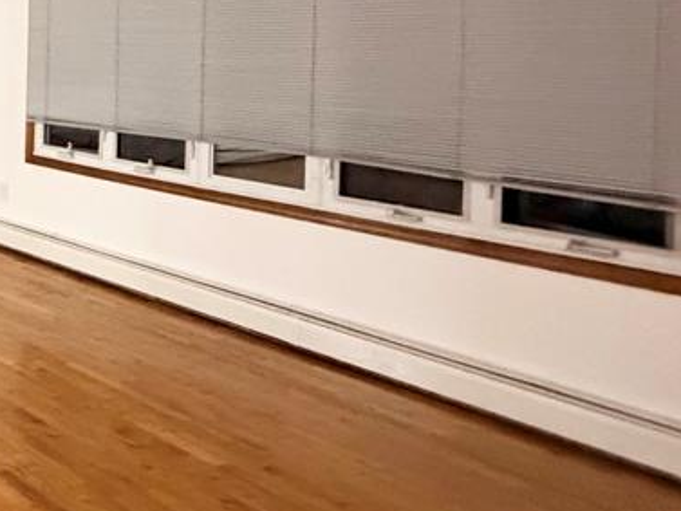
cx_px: -155
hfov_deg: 36.5
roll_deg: -1.9
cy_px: 47
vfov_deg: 35.4
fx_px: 748
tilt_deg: +0.5
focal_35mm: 38
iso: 800
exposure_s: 1/60
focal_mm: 2.22
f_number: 2.2
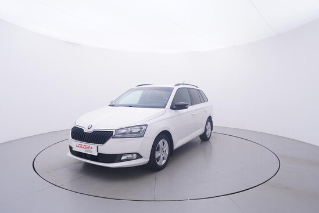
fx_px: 200
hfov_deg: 77.3
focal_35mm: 22
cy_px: 106
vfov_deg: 56.2
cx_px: 160
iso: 200
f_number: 5
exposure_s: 1/80
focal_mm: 15
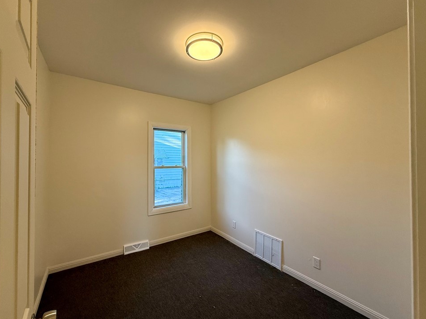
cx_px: 204
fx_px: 185
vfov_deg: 81.7
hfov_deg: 98.1
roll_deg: -0.1
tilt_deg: +0.5
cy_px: 160
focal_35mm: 15
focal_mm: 2.22
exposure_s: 1/120
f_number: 2.2
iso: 160
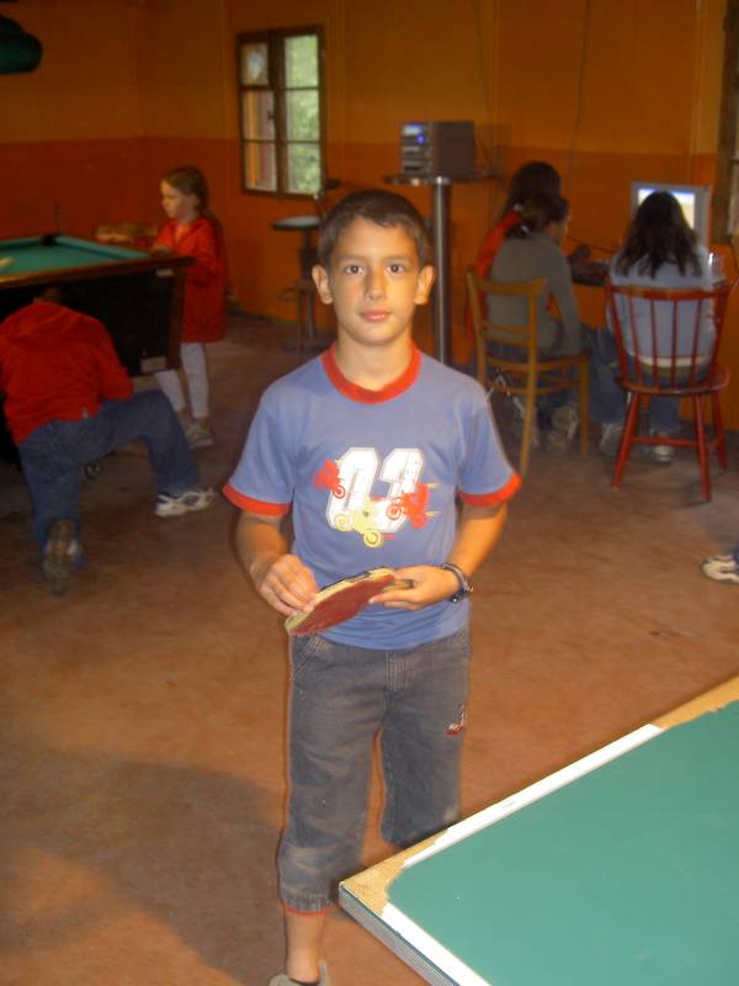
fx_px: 1110
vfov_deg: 47.9
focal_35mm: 39
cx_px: 370
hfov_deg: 36.8
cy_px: 493
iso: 100
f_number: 2.8
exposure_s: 1/8
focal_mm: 8
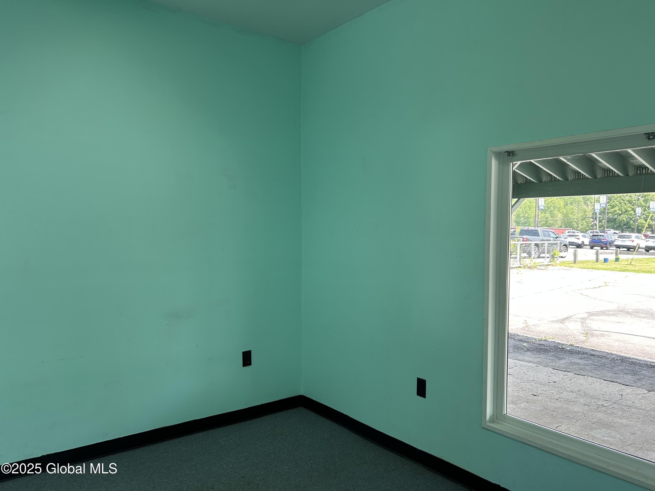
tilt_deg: -2.1
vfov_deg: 53.1
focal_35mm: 26
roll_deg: -0.2
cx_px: 328
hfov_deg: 67.3
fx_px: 492
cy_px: 246
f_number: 1.5
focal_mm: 5.7
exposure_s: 1/166
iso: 50
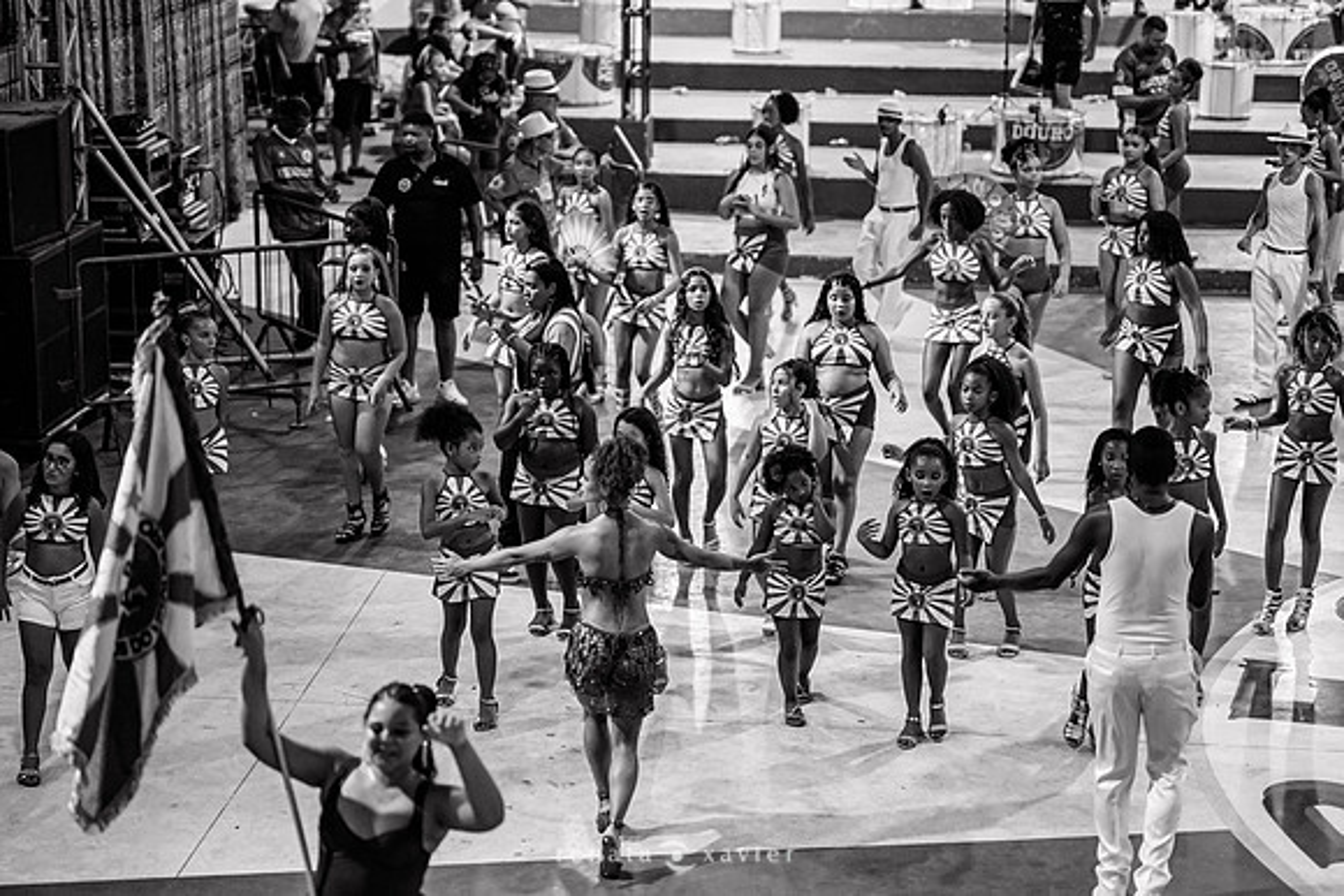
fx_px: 2801
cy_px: 448
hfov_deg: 27.0
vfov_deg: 18.2
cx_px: 672
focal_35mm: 75
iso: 800
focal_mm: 50
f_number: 1.2
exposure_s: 1/500
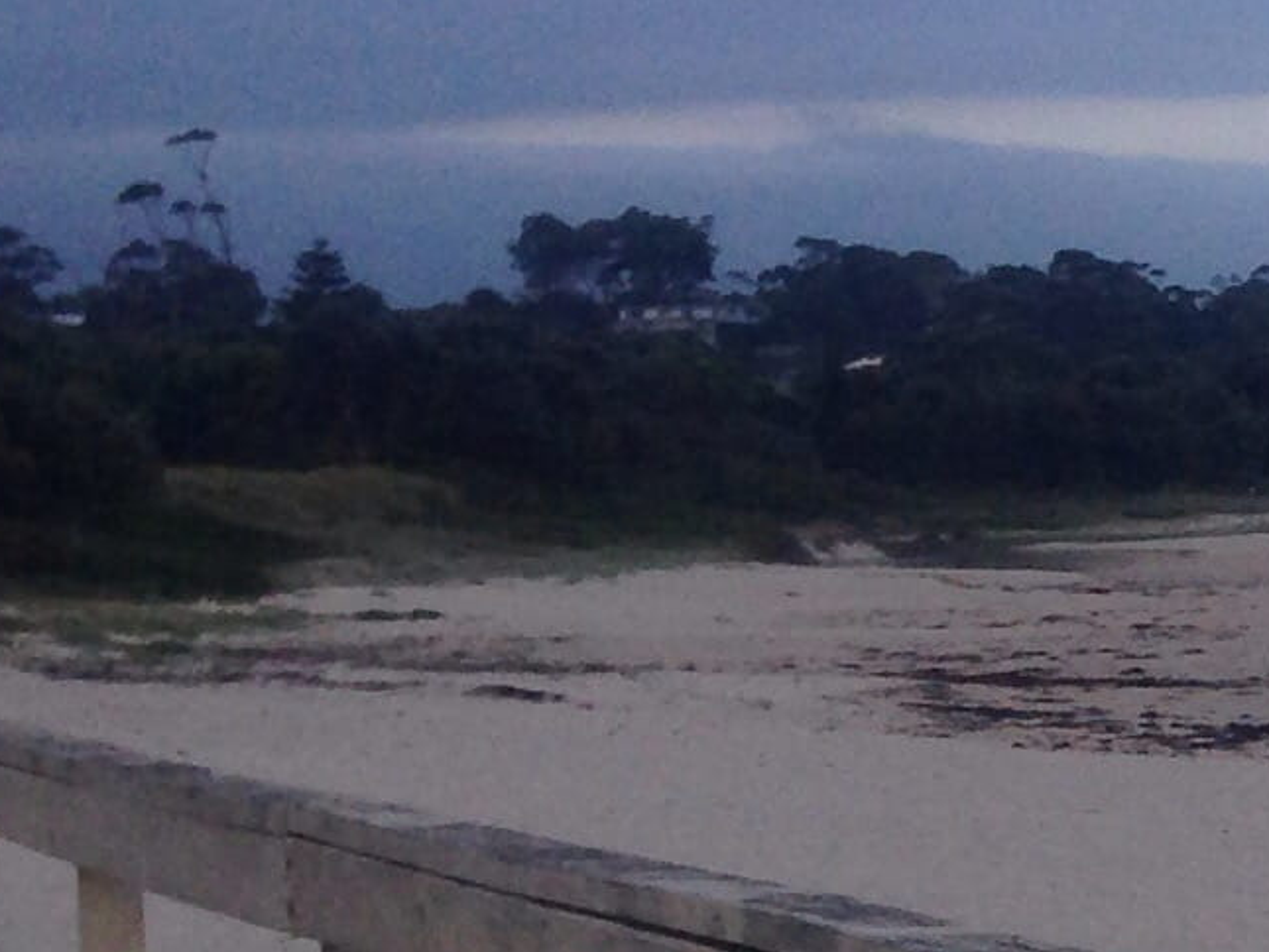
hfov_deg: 10.4
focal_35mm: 167
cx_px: 2931
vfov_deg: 8.9
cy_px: 751
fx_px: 6123
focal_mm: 4.12
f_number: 2.4
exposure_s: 1/258
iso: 50
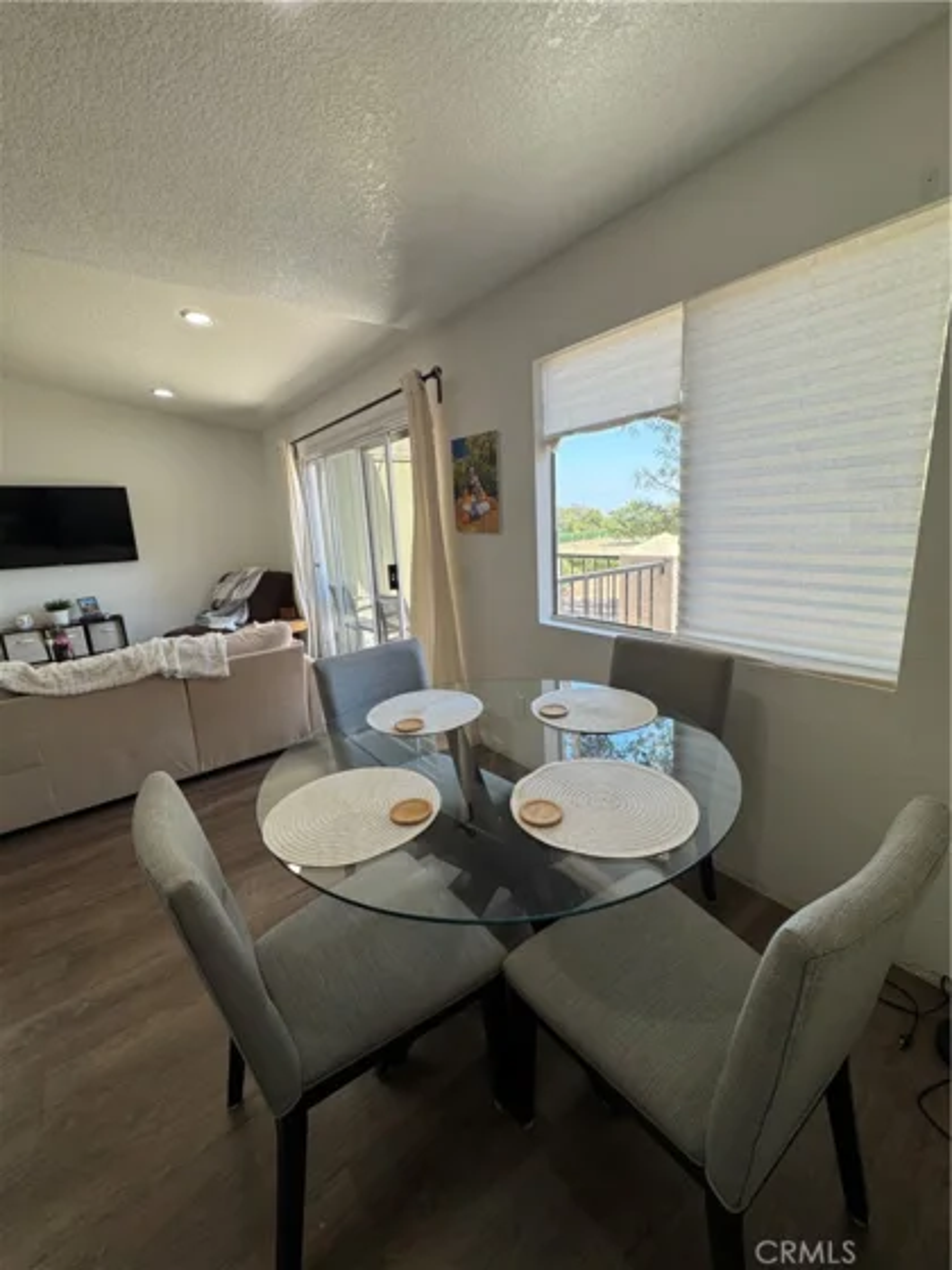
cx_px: 476
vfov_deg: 102.1
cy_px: 635
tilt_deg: -14.2
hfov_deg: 85.7
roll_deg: +3.4
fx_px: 513
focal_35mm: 14
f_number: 2.2
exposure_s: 1/145
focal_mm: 2.22
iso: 40
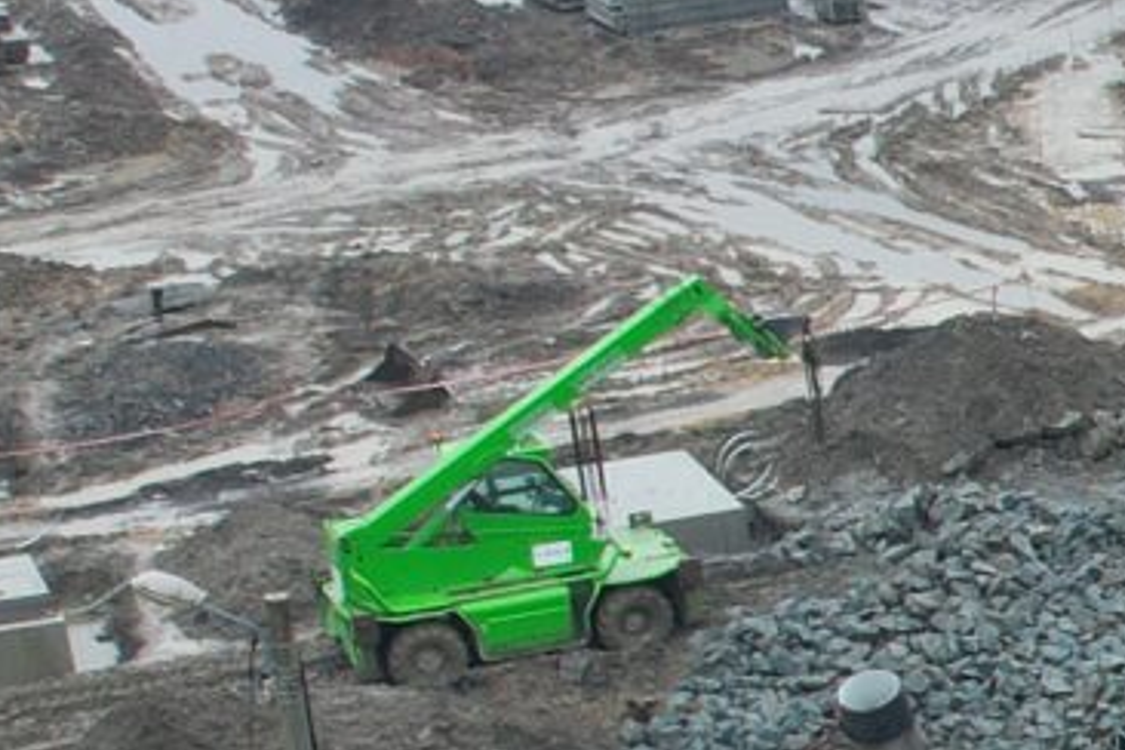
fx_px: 4812
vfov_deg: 8.8
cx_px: 2868
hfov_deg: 10.9
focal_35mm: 154
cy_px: 890
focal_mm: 8.38
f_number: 2.8
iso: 130
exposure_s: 1/50
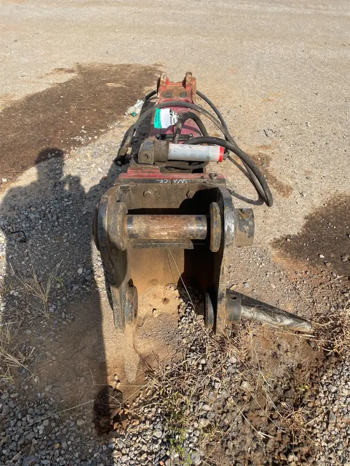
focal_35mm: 26
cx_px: 175
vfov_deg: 67.3
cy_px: 233
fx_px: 350
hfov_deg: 53.1
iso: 32
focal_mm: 4.2
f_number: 1.6
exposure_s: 1/2959
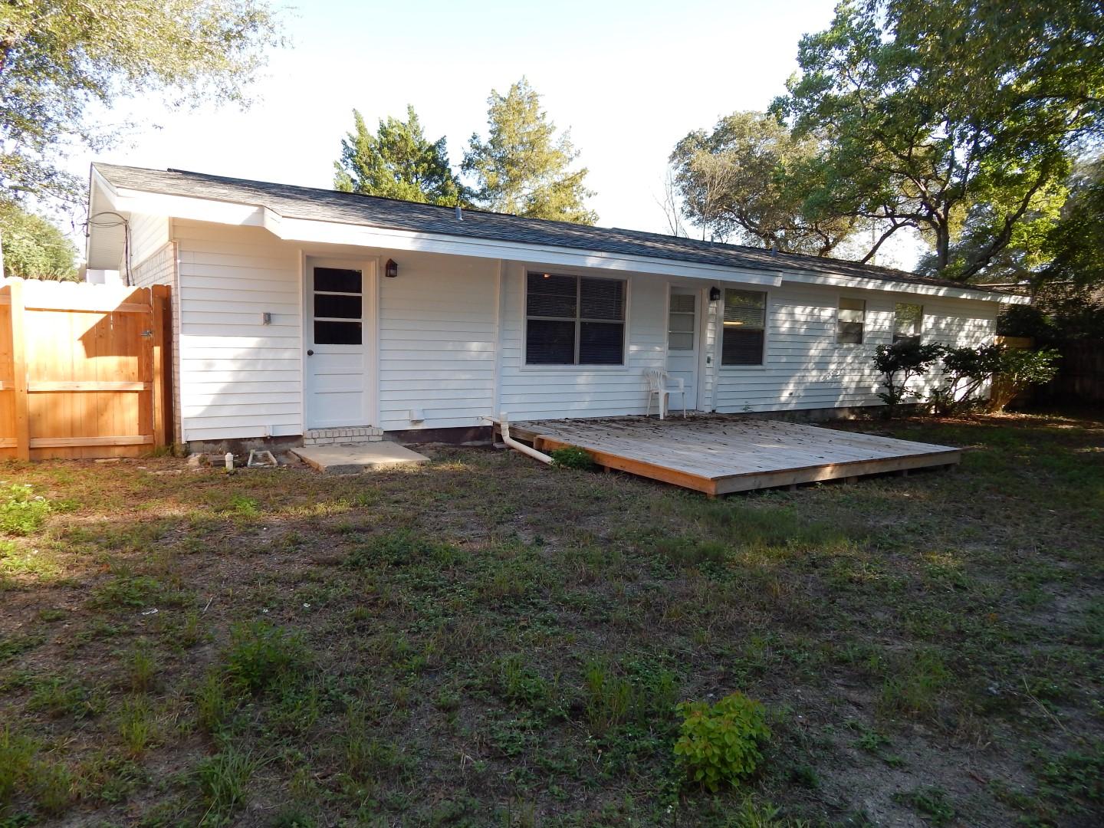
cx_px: 552
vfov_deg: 58.9
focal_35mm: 23
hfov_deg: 73.9
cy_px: 414
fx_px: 734
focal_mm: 4
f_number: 3
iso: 125
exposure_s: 1/320
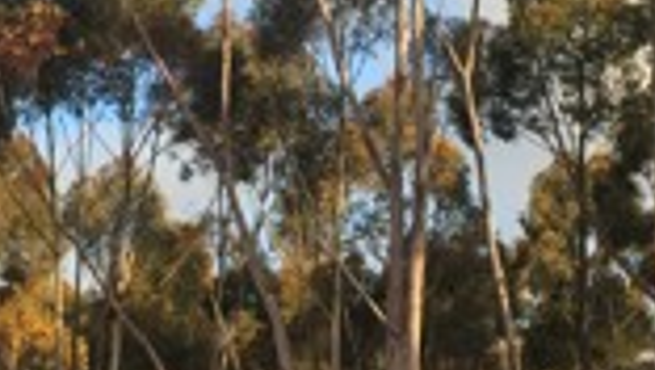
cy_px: 67
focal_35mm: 105
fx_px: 1825
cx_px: 374
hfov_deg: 20.3
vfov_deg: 11.5
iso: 32
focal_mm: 4.15
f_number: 2.2
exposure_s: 1/670
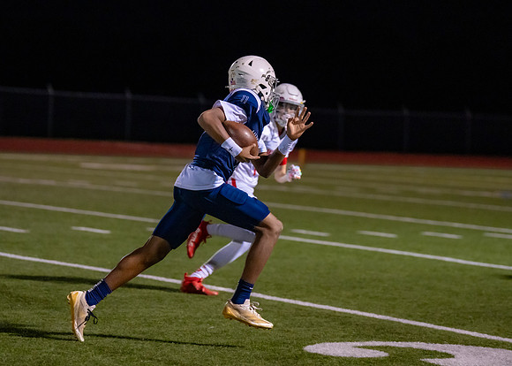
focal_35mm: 158
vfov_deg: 9.1
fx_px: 2293
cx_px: 253
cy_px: 162
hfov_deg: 12.7
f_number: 2.8
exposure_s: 1/1250
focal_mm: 126
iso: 6400
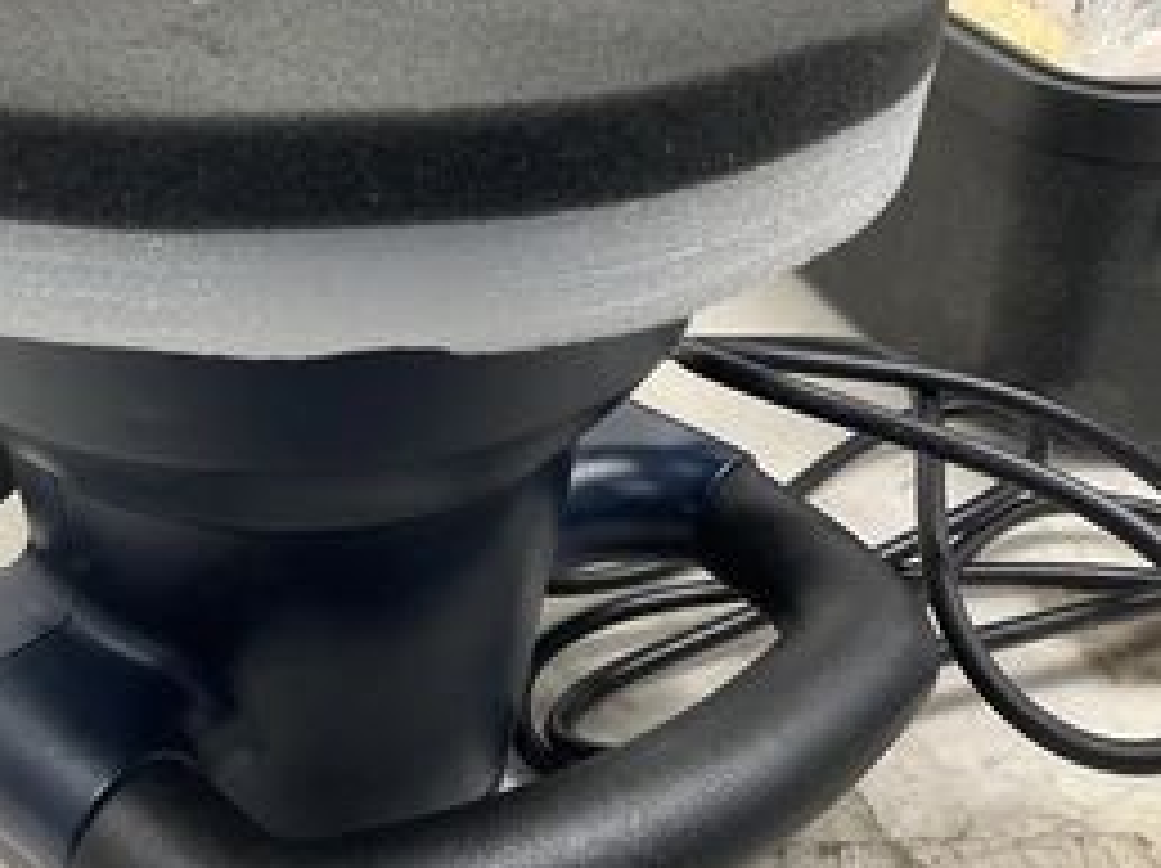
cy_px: 216
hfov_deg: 41.0
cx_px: 306
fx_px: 1508
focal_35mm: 45
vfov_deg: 31.6
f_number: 1.8
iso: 32
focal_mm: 3
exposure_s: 1/60
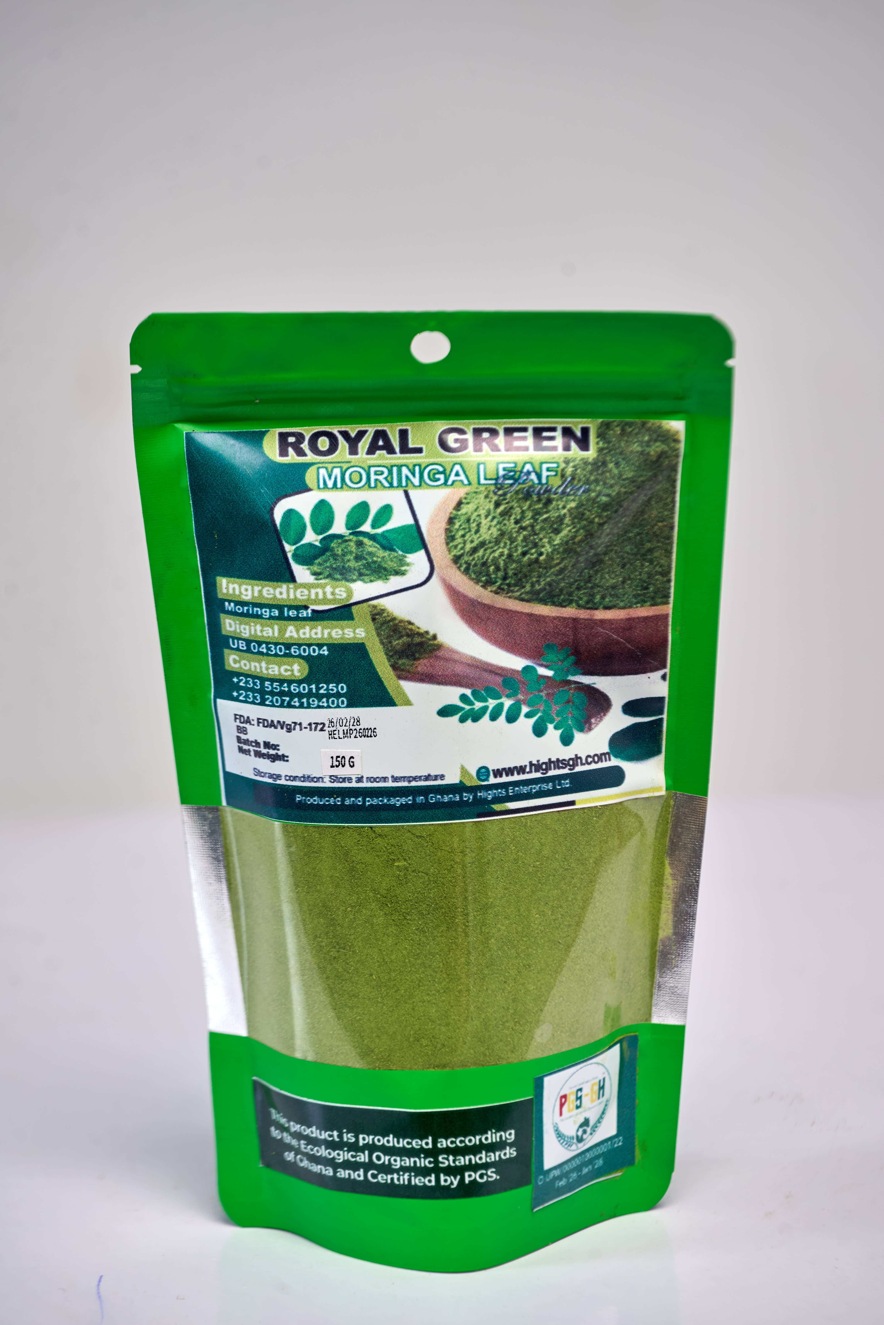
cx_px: 442
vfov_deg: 11.7
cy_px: 662
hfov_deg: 7.9
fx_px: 6439
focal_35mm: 175
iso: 100
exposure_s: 1/100
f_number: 7.1
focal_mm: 175
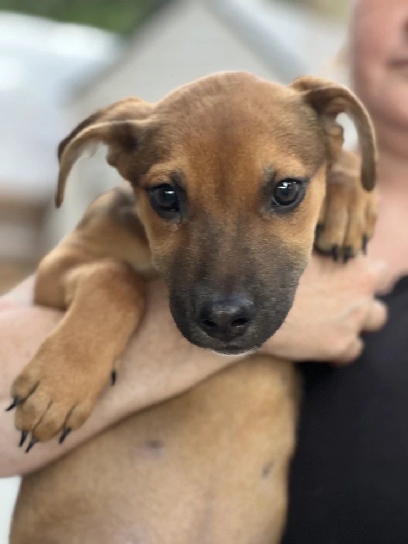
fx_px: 1210
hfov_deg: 19.1
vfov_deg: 25.3
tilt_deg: -1.0
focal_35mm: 77
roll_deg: -5.9
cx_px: 204
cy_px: 272
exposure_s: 1/40
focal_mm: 9
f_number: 2.8
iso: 200
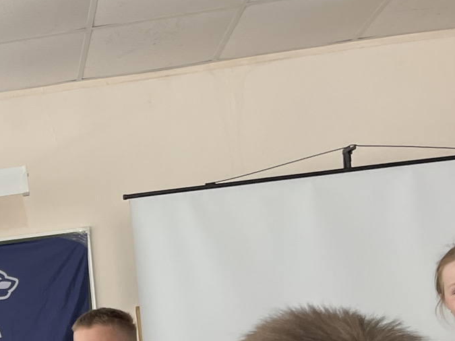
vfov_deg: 18.0
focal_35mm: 77
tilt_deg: +2.7
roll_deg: +6.2
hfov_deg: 22.9
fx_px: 1012
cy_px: 431
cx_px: -115
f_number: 1.6
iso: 125
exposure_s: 1/121
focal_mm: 5.1
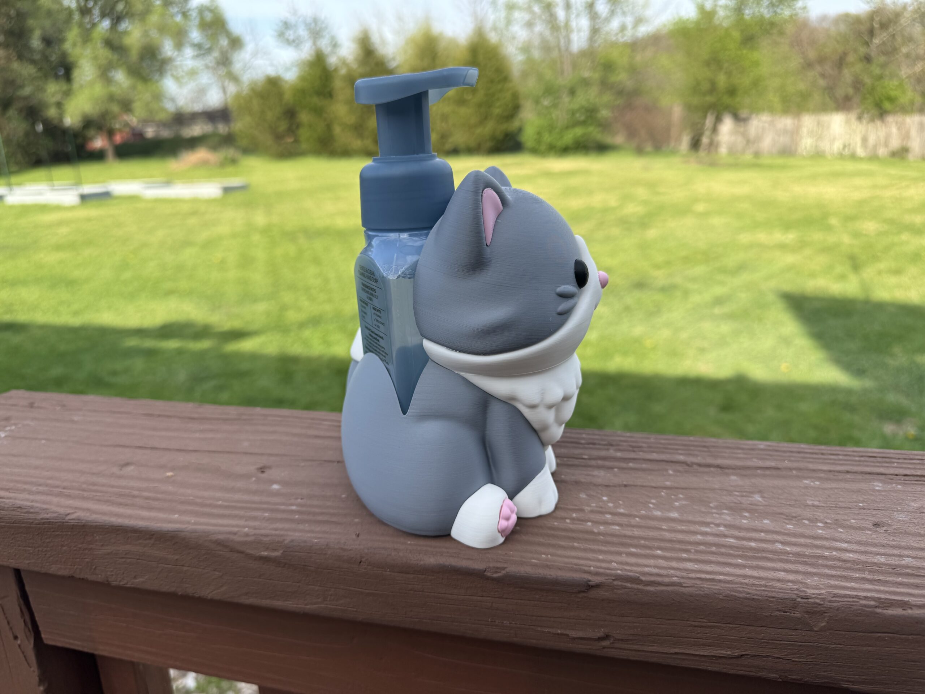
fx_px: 641
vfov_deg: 56.8
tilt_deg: -17.4
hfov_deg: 71.6
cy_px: 347
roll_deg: +2.0
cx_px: 462
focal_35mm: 24
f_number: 1.78
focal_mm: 6.76
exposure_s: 1/1524
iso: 80
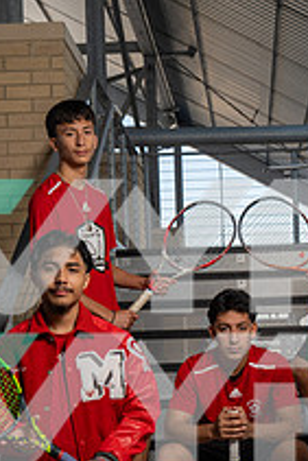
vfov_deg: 25.0
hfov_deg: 17.2
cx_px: 229
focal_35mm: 79
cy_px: 402
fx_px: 1012
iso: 250
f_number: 8
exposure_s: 1/250
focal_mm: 37
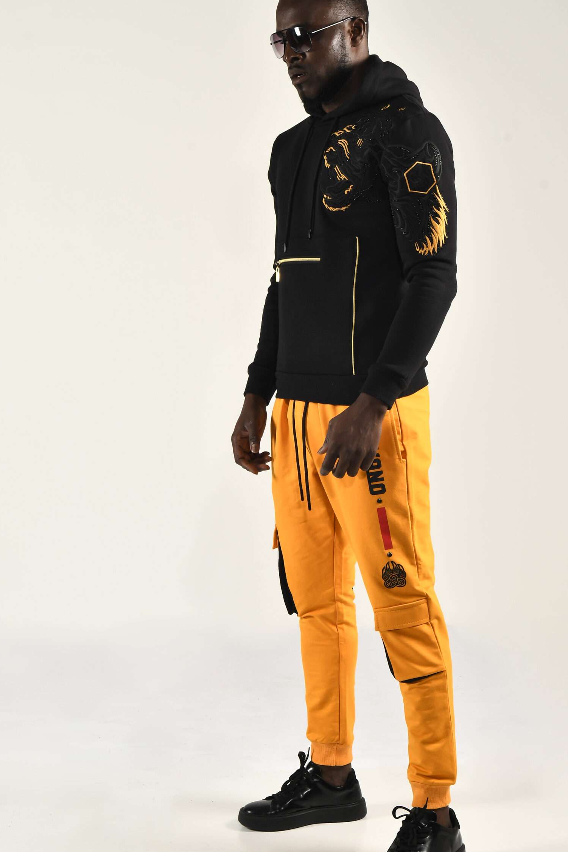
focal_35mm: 58
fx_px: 1372
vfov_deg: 34.5
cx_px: 293
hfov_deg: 23.4
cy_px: 433
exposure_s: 1/125
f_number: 10
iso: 160
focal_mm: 34
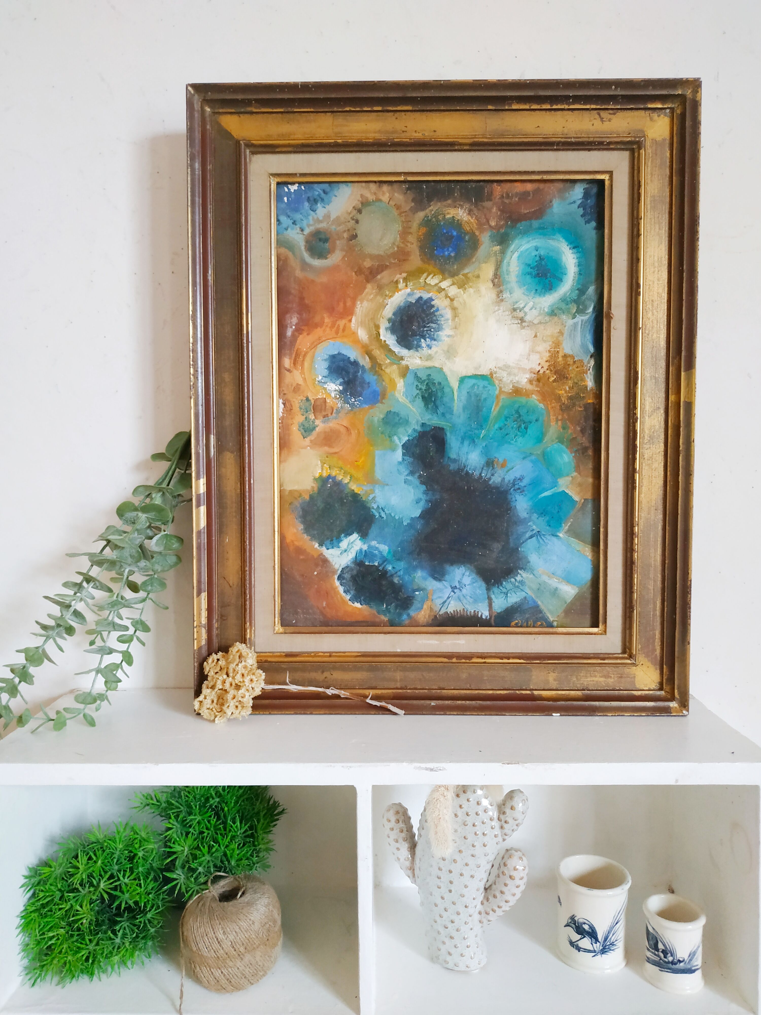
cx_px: 380
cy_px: 508
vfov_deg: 71.6
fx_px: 703
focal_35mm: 24
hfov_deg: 56.8
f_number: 1.9
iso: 500
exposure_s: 1/20
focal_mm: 3.94
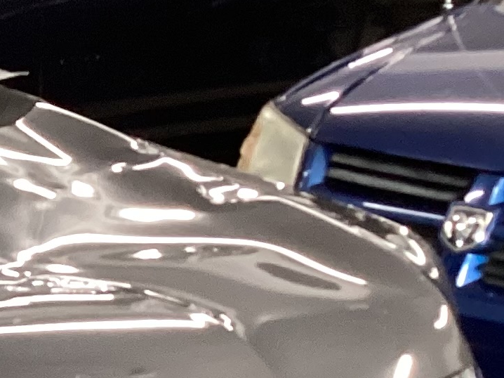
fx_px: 2052
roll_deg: +0.2
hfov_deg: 12.2
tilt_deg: -18.2
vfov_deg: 10.3
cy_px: 475
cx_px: -552
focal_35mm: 141
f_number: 2.4
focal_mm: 3.3
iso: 200
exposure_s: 1/50
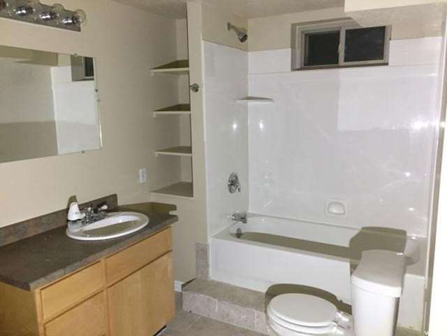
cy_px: 168
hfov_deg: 61.7
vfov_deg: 48.2
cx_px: 224
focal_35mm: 29
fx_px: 374
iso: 160
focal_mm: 4.15
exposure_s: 1/30
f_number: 2.2
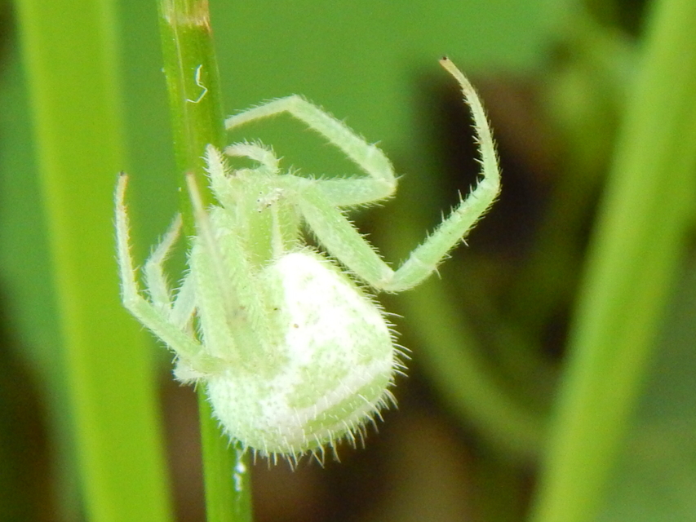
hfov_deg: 35.5
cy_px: 261
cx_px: 348
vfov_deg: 27.0
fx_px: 1086
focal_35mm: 54
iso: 400
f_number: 3.8
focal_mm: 9.7
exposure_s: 1/125
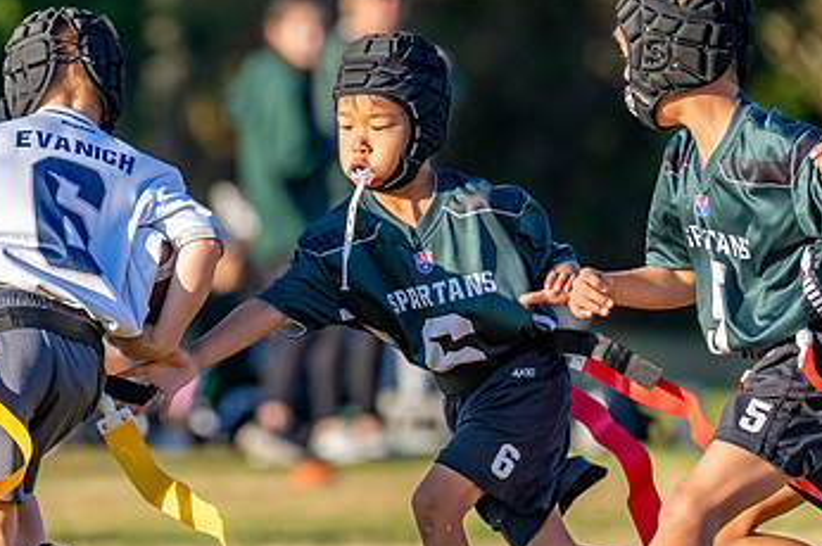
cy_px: 224
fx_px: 10813
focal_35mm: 474
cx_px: 112
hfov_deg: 4.4
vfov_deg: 2.9
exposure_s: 1/2500
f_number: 2.8
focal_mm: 200
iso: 200
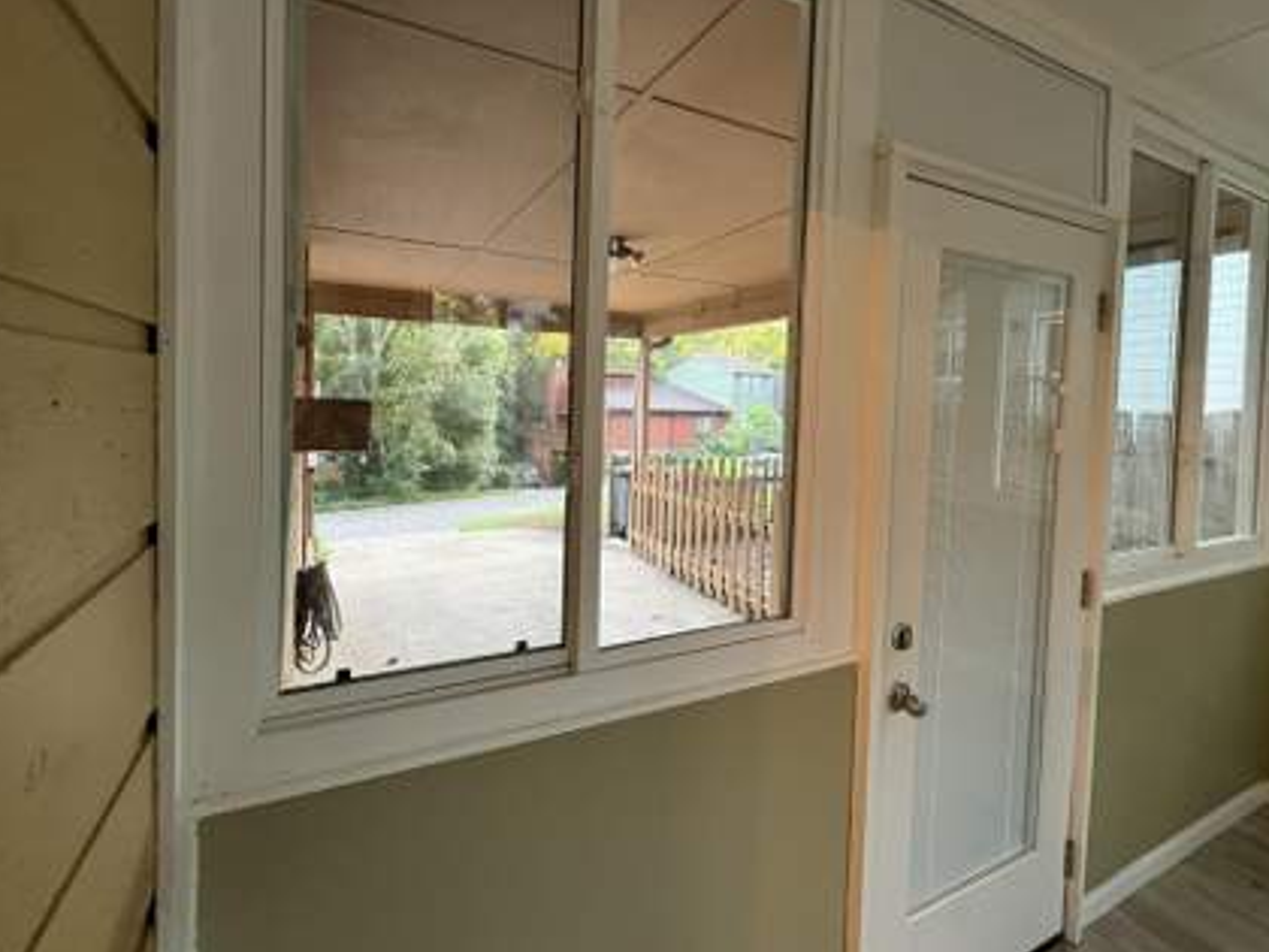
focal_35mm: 16
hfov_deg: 94.5
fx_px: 587
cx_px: 628
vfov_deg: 77.8
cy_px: 417
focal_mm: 2.22
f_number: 2.2
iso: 200
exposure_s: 1/60
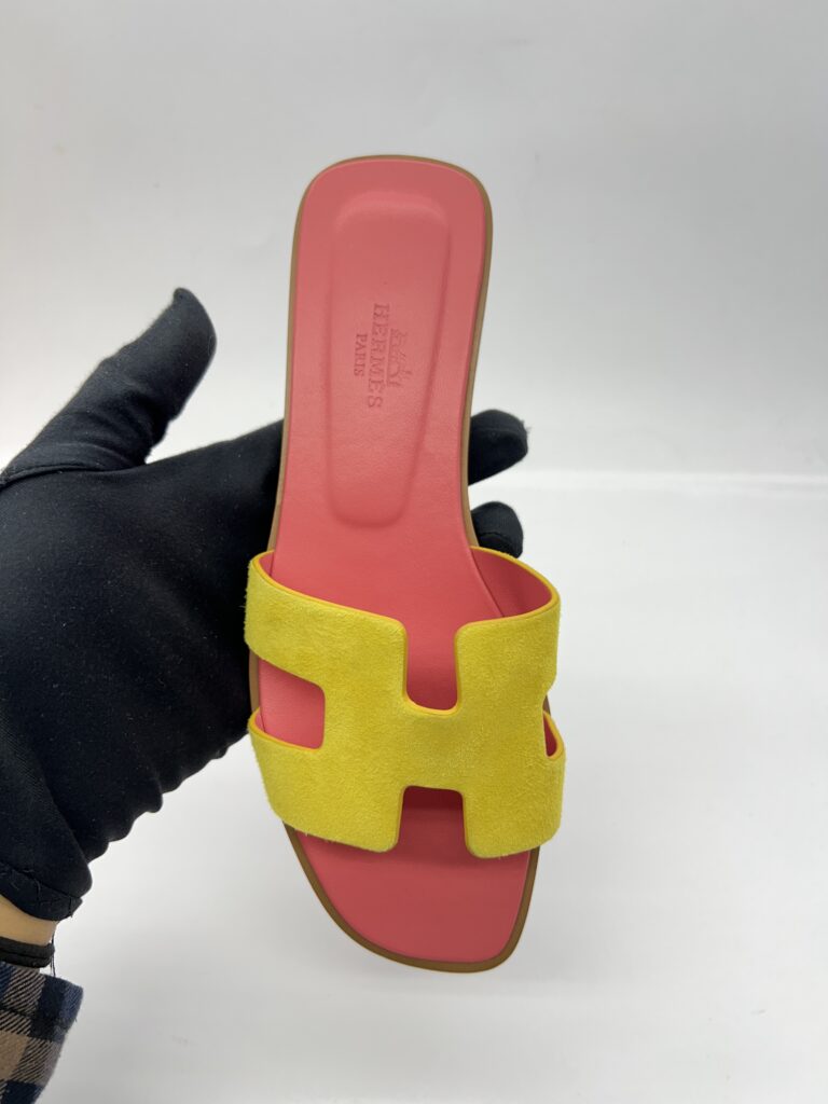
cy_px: 552
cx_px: 414
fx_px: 829
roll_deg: -2.6
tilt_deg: -40.5
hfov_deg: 53.1
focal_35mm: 26
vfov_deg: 67.3
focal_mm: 5.7
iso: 50
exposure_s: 1/100
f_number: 1.5
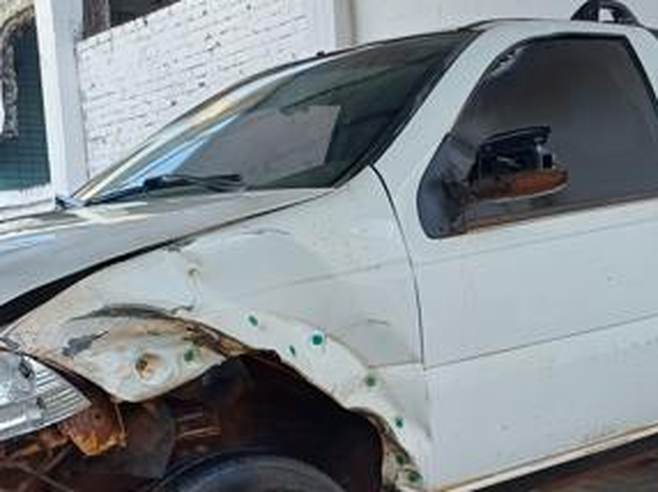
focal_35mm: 56
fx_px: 1064
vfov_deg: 25.4
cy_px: 418
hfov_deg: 34.4
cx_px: 331
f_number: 1.8
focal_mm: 4.65
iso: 64
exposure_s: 1/100
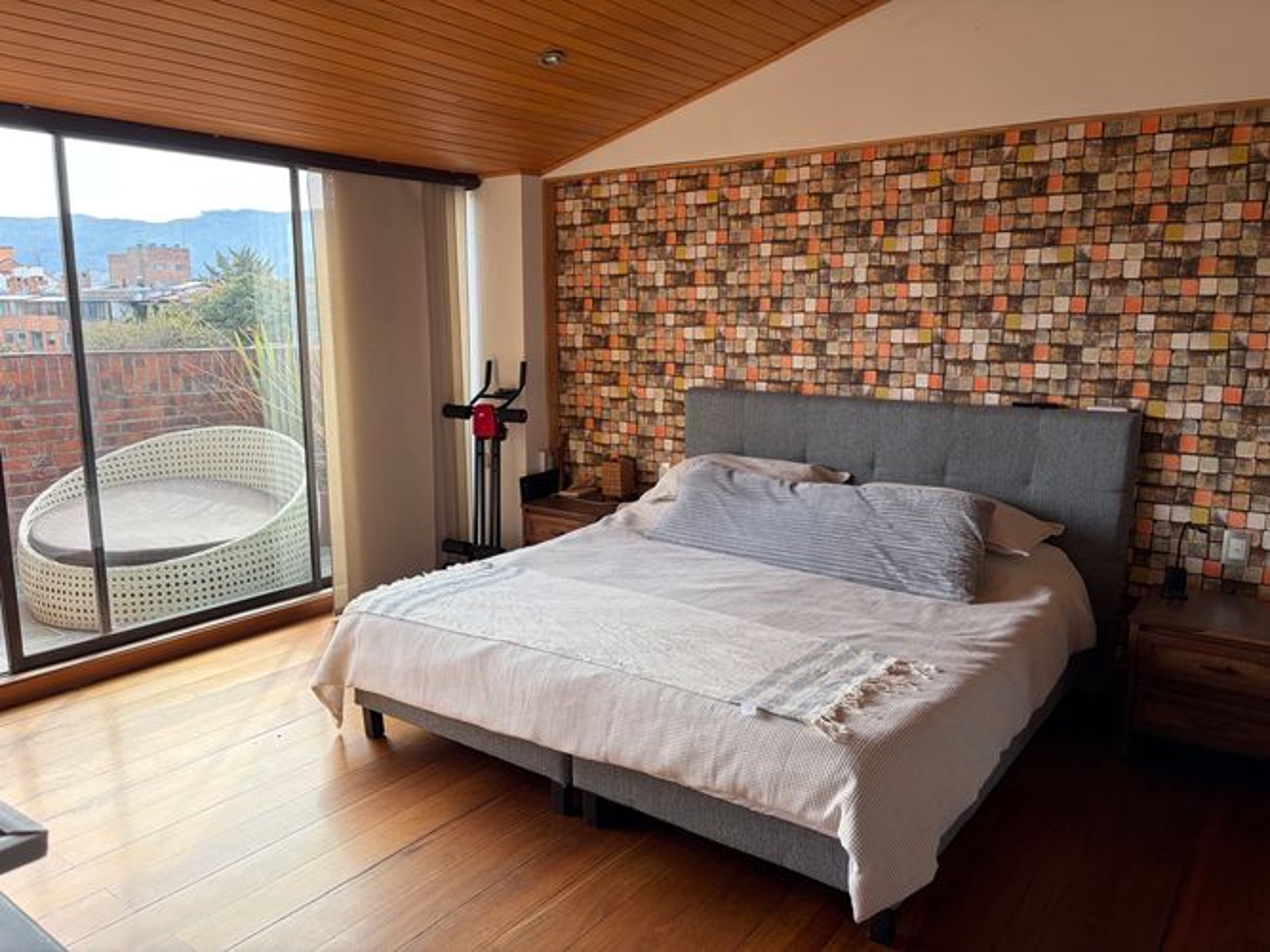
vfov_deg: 53.0
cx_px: 635
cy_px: 476
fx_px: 954
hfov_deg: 67.3
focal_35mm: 26
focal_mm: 5.96
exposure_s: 1/185
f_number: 1.6
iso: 50
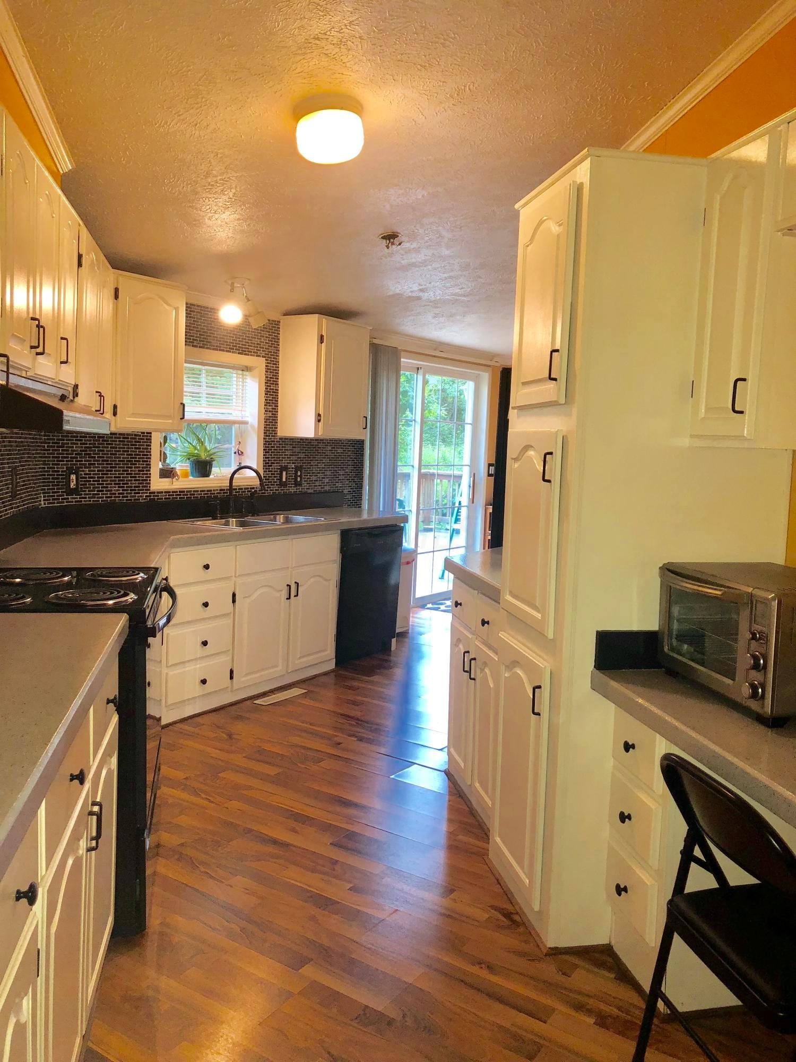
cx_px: 398
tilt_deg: -5.0
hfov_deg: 49.7
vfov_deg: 63.4
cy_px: 531
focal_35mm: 28
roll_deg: -1.0
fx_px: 858
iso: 64
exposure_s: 1/45
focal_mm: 3.99
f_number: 1.8
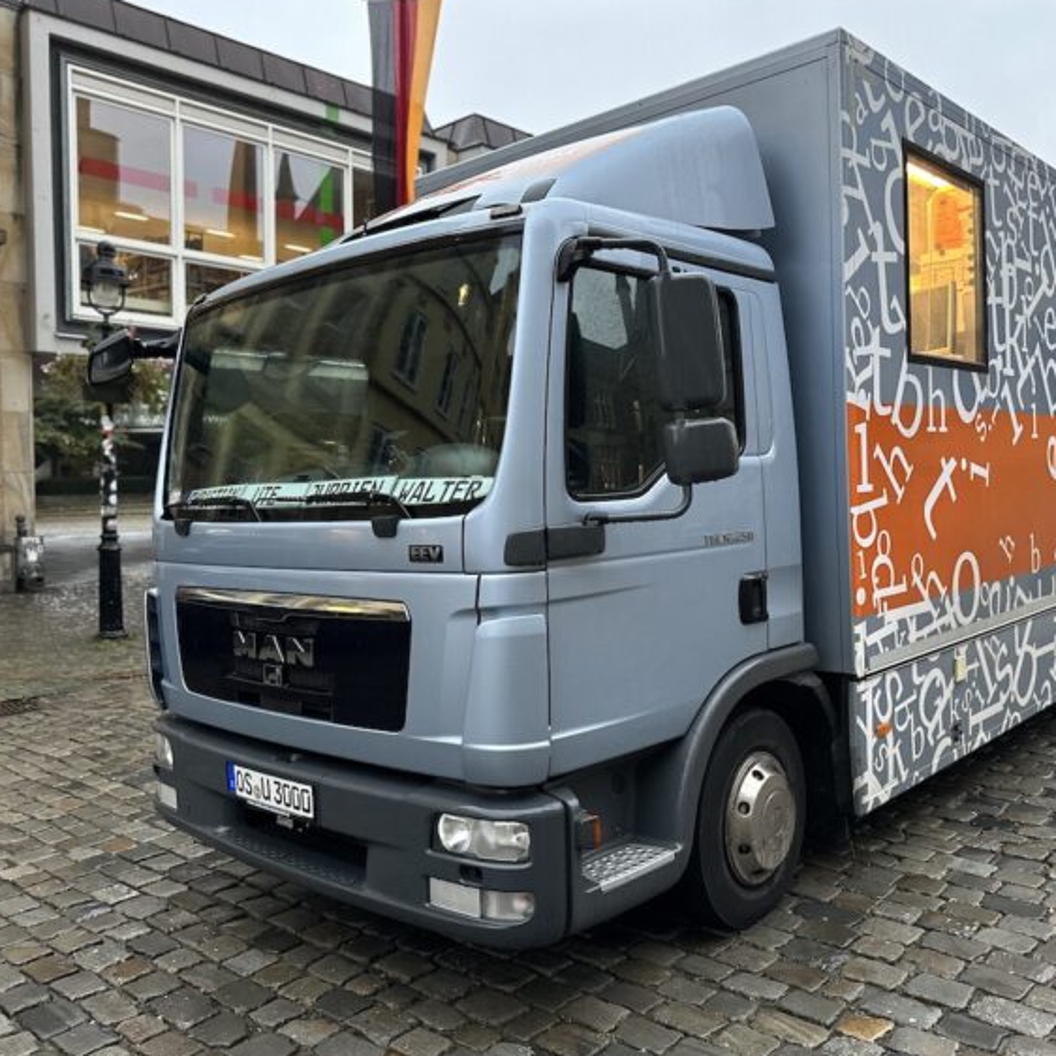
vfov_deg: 55.6
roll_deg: -0.5
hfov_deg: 55.5
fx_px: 1001
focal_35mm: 29
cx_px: 579
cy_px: 520
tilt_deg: -2.1
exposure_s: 1/60
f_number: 1.78
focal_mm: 6.86
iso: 640
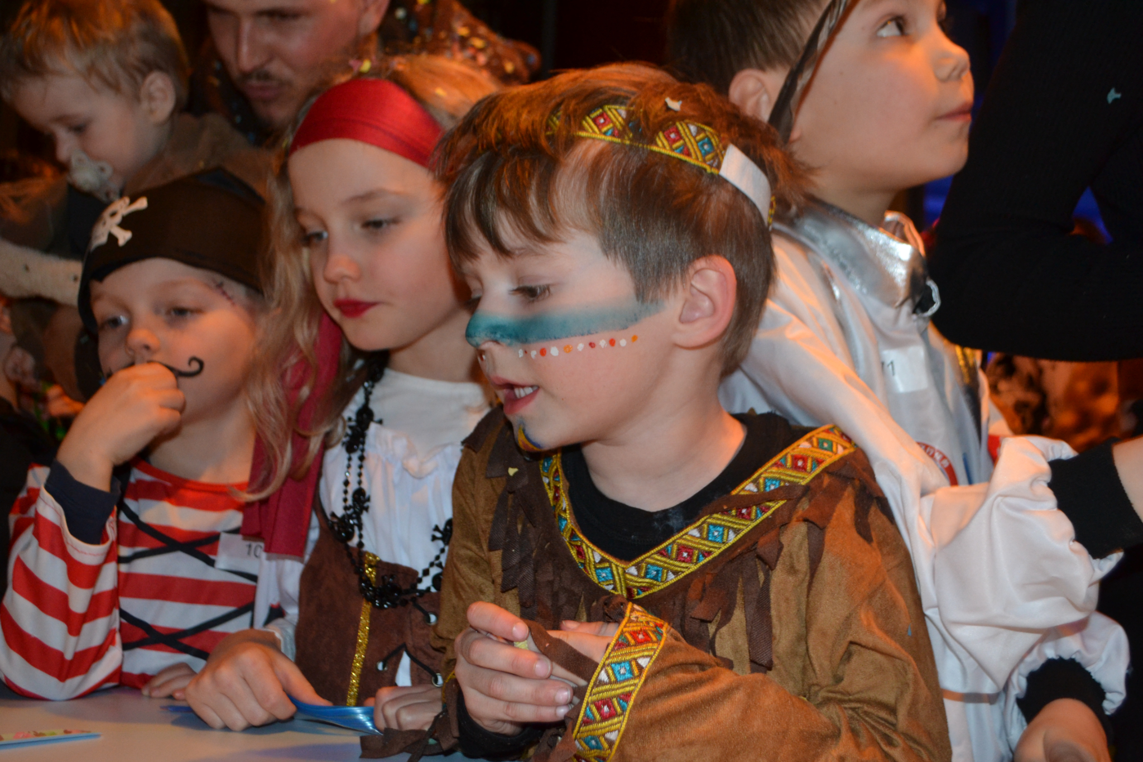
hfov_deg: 49.6
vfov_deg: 34.2
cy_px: 381
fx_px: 1238
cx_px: 572
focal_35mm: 39
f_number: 4.2
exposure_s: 1/60
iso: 1100
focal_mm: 26
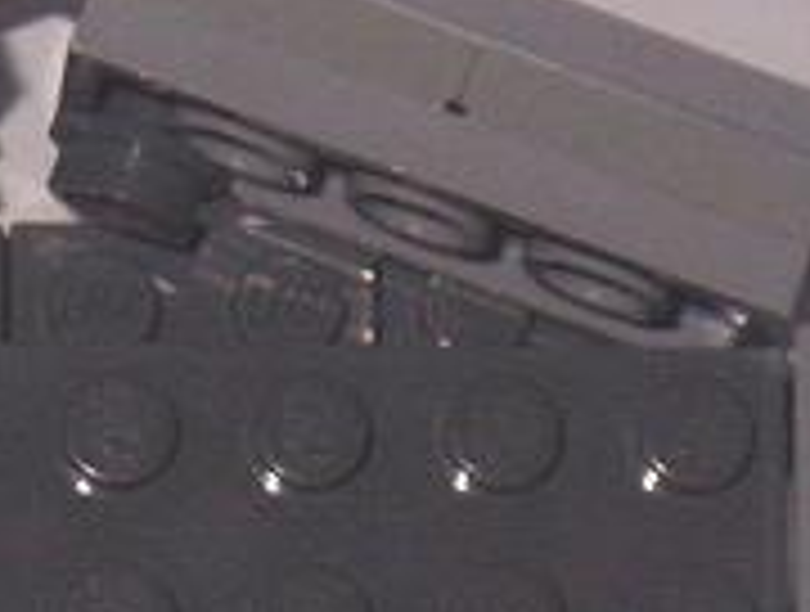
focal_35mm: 316
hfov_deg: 6.2
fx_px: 7414
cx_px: -9
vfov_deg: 4.7
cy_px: 724
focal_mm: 15.4
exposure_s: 1/100
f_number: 4.3
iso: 125
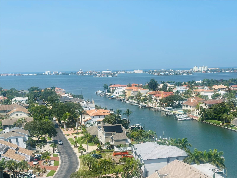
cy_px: 89
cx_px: 118
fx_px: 329
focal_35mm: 48
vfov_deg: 30.3
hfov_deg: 39.7
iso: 100
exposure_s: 1/7634
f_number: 1.78
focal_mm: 6.86
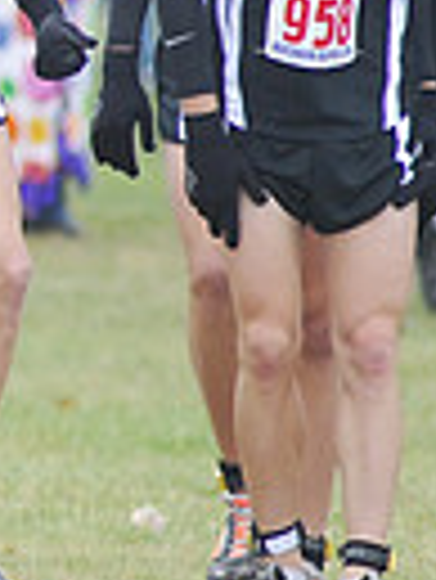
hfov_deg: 0.8
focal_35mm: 1950
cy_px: 49
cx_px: -719
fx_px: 32694
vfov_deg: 1.0
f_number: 4
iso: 800
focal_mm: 300
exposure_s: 1/500
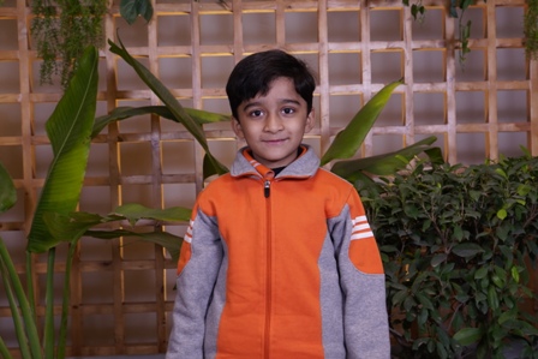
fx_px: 807
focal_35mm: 54
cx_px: 269
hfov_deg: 36.9
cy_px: 180
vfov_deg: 25.1
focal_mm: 36
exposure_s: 1/125
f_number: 4.5
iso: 400
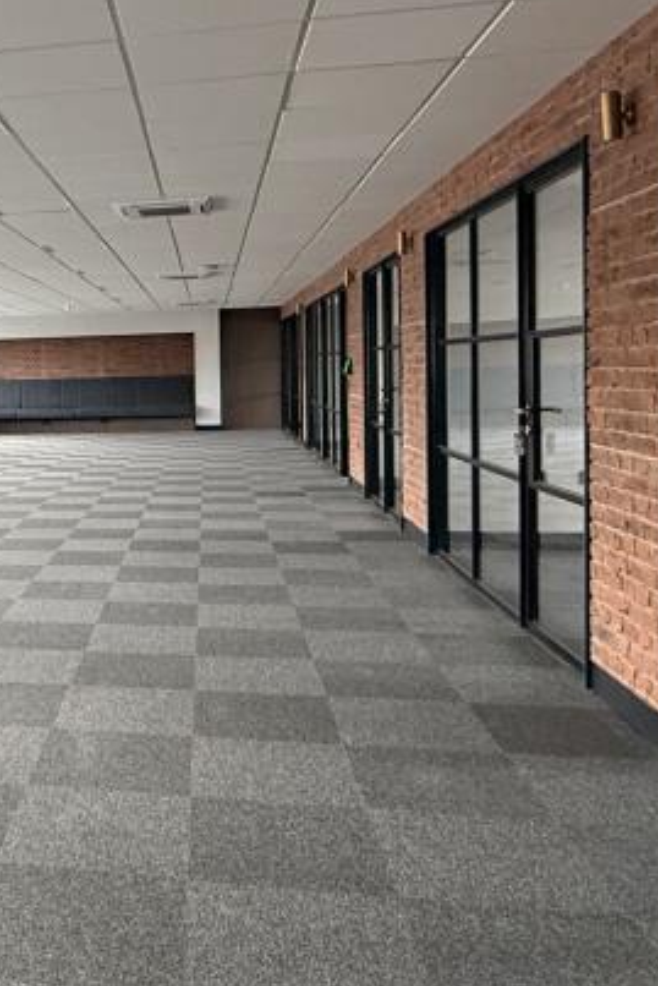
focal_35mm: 37
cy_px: 409
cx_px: -17
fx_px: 1013
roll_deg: +1.0
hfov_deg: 32.7
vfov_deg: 51.6
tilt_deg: -2.3
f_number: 2.2
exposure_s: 1/99
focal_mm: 2.22
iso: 320
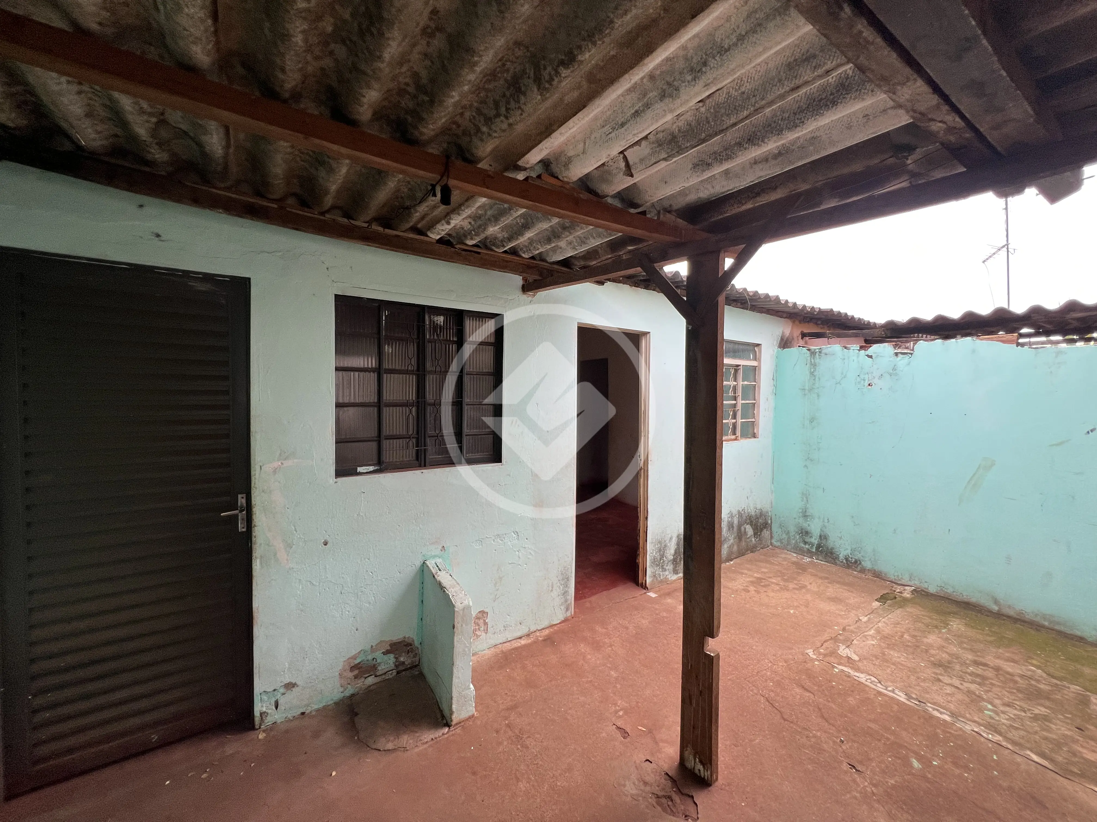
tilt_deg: -2.0
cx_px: 548
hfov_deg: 106.2
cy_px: 411
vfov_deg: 89.9
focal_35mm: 13
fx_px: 412
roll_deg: -0.3
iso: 80
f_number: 1.8
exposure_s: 1/99
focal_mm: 1.57
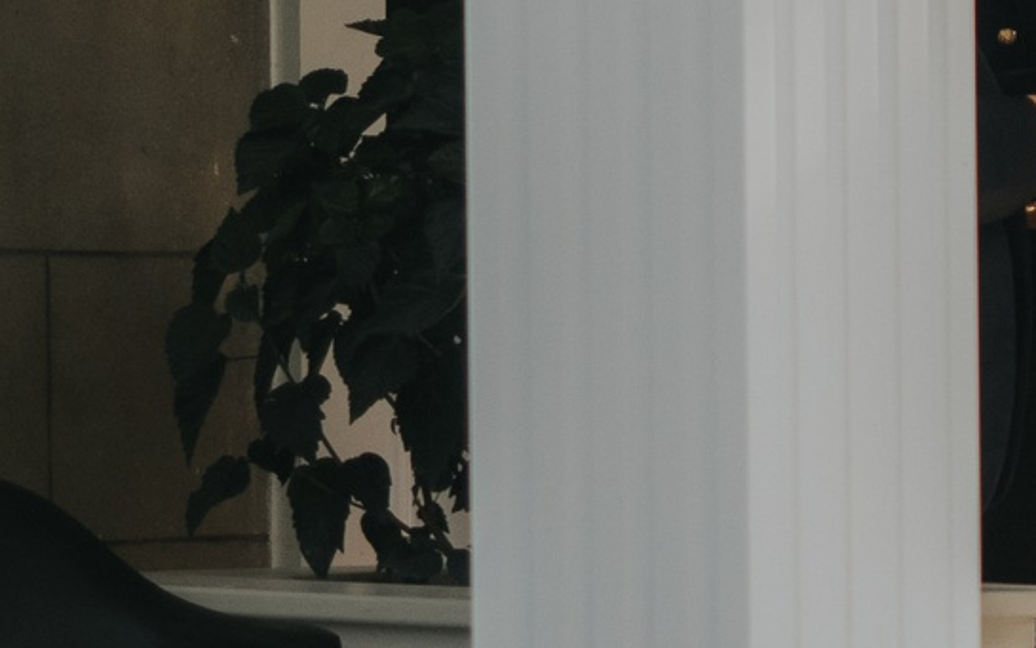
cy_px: 176
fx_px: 11241
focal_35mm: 398
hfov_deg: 5.2
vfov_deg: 3.3
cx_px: 2032
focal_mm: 40
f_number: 2.8
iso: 200
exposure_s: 1/640
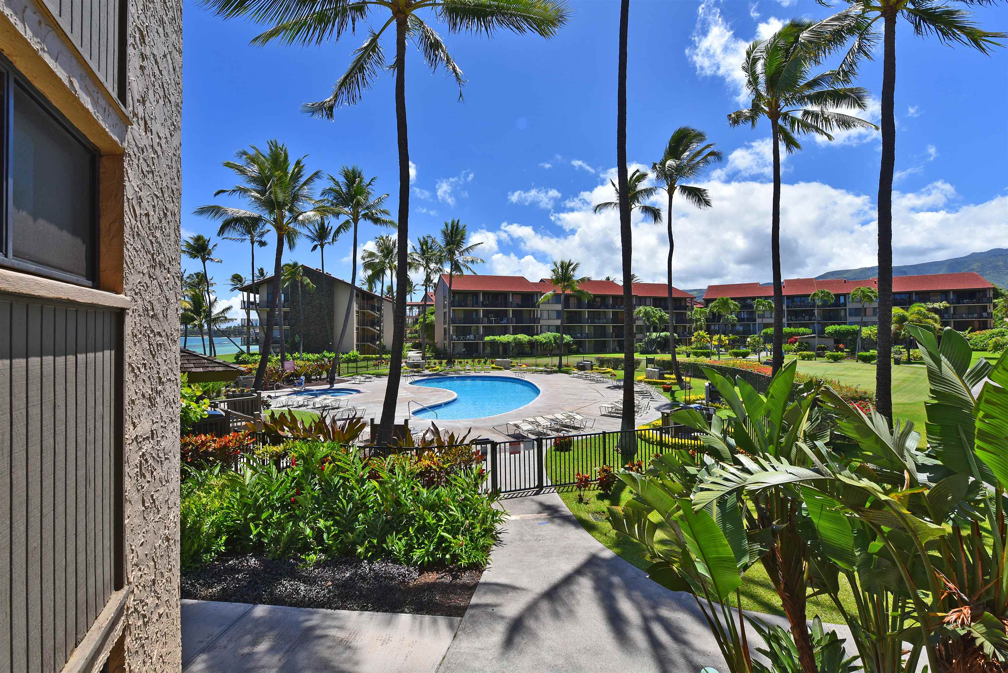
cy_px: 336
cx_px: 504
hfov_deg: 100.4
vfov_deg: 77.4
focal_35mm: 15
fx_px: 420
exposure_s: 1/400
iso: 200
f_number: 10
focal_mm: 15
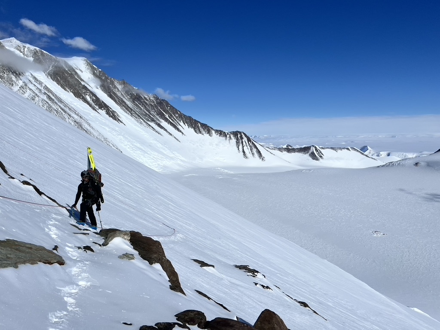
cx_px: 220
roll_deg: +1.2
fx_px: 330
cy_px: 165
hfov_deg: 67.3
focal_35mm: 26
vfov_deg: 53.1
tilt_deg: -4.1
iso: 40
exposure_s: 1/17241
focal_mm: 5.1
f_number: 1.6
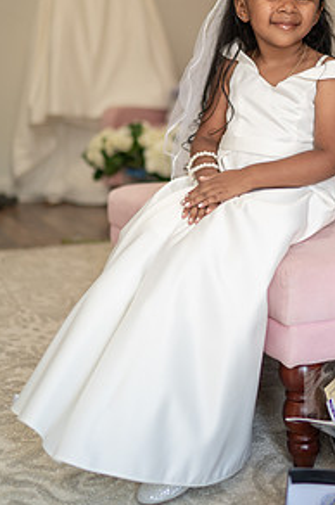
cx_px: 252
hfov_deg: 24.7
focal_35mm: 54
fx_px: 755
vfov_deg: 36.4
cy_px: 152
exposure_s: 1/250
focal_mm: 35
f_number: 1.4
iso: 200
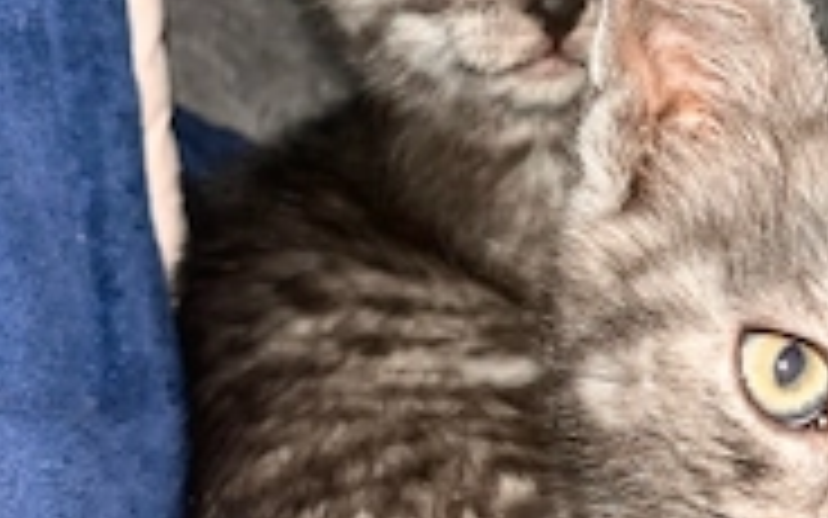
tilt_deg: -19.1
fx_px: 1354
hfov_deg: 33.6
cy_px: 279
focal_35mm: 60
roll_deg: -11.3
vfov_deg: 21.6
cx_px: 576
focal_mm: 5.1
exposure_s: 1/4
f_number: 1.6
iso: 40
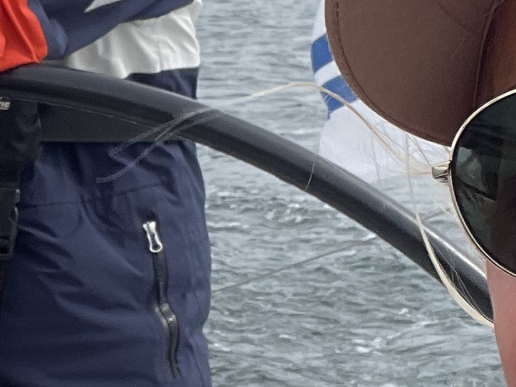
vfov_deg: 13.2
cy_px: 166
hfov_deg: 17.1
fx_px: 1670
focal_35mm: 112
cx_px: -27
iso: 25
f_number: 2.2
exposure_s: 1/628
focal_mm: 2.71
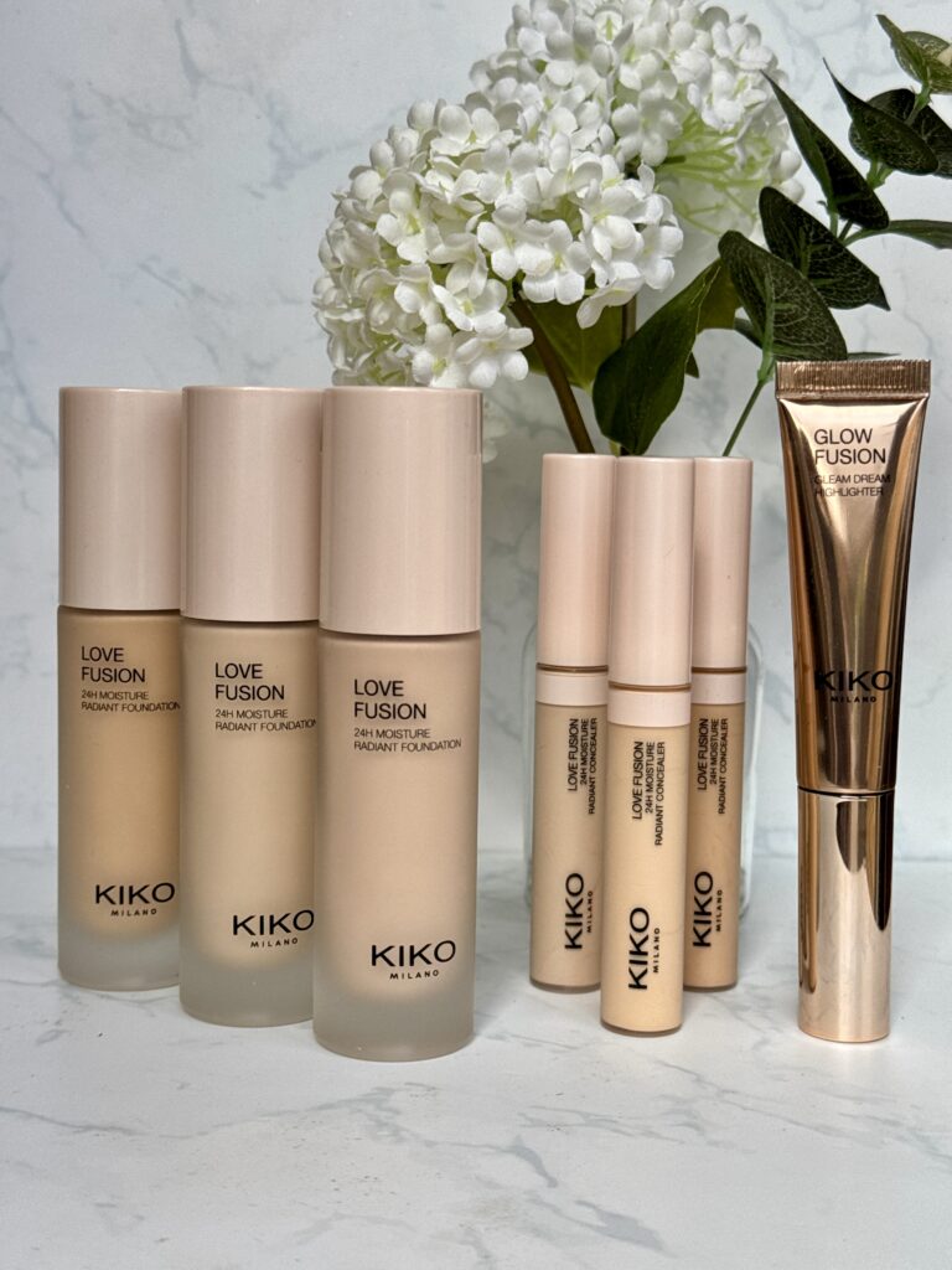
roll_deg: -2.2
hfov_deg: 30.3
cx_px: 476
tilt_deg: -6.4
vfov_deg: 39.7
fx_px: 1760
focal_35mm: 48
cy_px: 635
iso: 64
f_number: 1.78
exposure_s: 1/593
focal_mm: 6.76
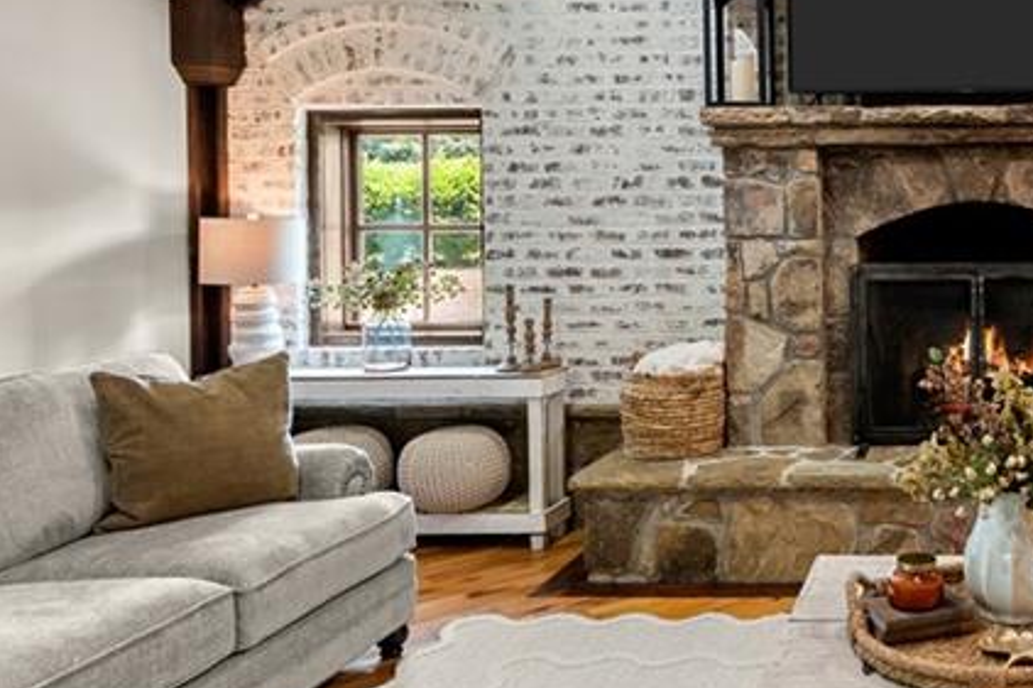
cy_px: 222
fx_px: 975
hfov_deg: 48.5
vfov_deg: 38.4
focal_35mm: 34
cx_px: 972
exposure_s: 1/4
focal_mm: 14
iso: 800
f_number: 7.1
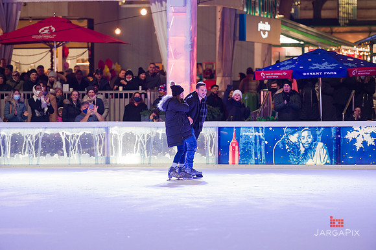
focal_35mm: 200
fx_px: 2088
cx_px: 188
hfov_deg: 10.3
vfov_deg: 6.9
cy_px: 125
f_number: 3.2
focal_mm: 200
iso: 2000
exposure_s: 1/200
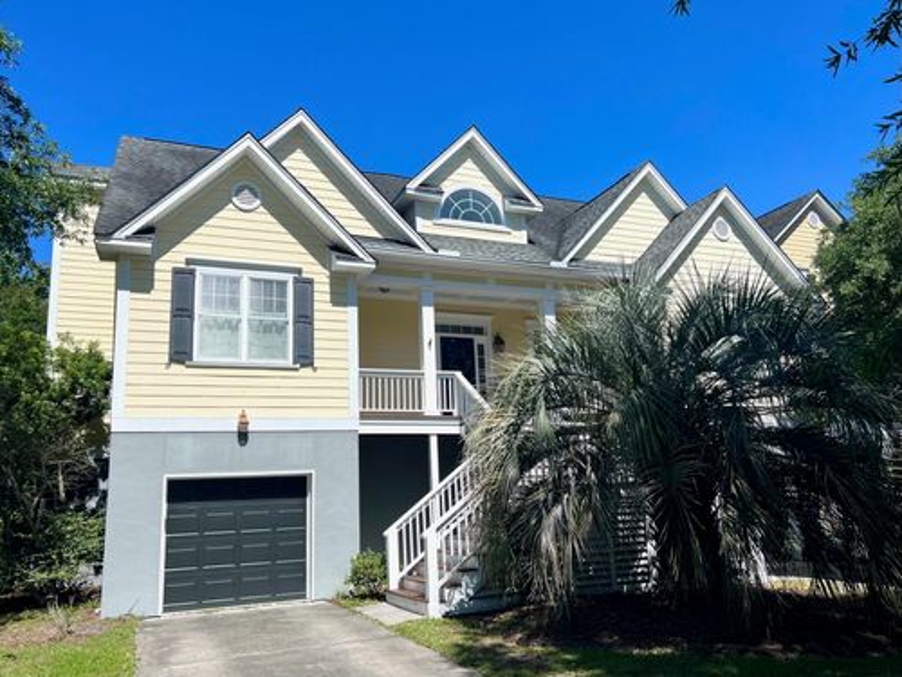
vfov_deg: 53.1
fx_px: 677
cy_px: 338
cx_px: 451
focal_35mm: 26
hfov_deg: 67.3
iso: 50
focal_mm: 5.7
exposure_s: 1/5319
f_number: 1.5
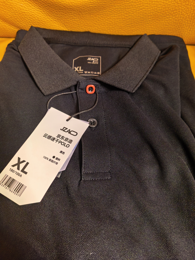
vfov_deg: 71.6
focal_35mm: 24
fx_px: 180
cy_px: 130
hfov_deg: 56.8
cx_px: 98
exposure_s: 1/100
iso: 1250
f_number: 2
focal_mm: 5.75
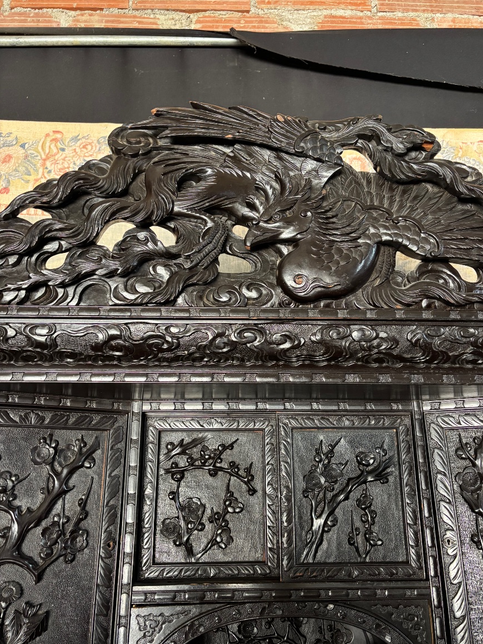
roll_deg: -0.6
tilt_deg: +16.0
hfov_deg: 51.3
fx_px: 502
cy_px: 330
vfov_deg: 65.3
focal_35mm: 27
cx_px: 250
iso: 320
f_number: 1.6
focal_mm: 5.96
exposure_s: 1/60
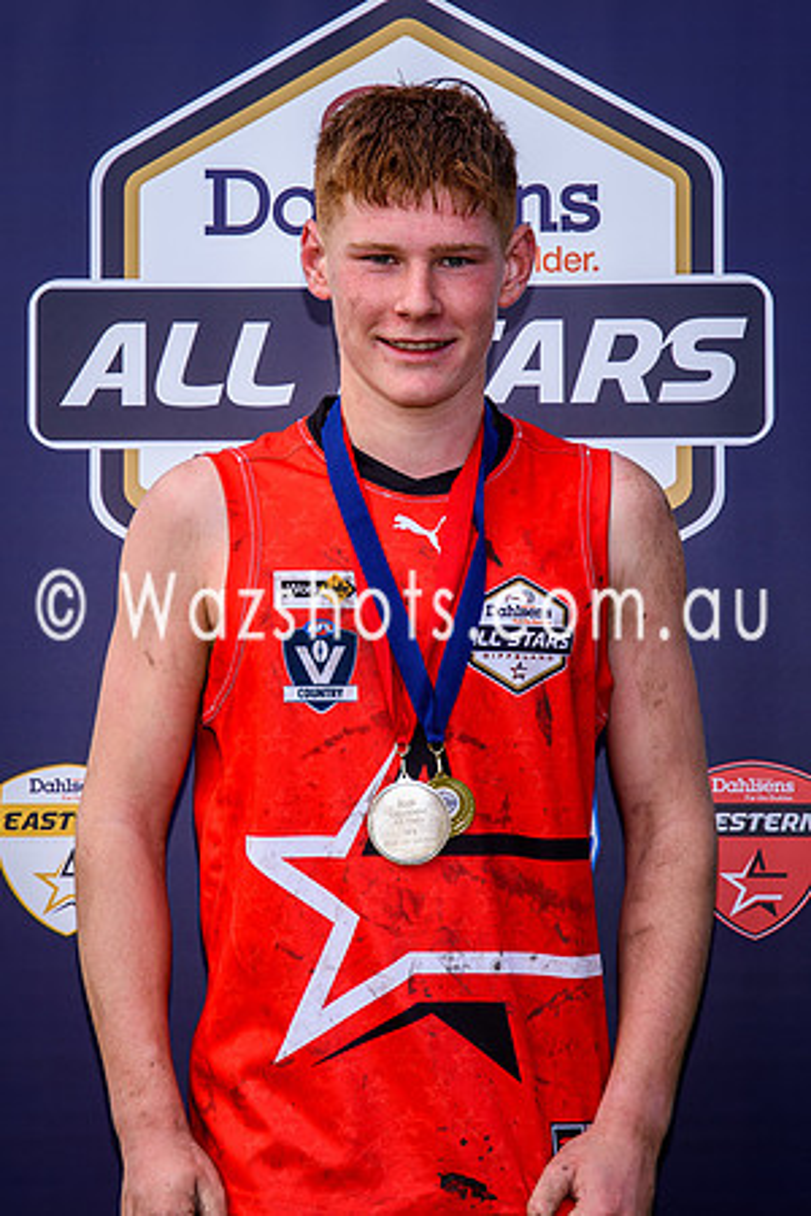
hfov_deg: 10.0
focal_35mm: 137
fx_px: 4629
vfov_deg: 15.0
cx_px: 294
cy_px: 559
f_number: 5.6
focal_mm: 56
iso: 100
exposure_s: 1/160
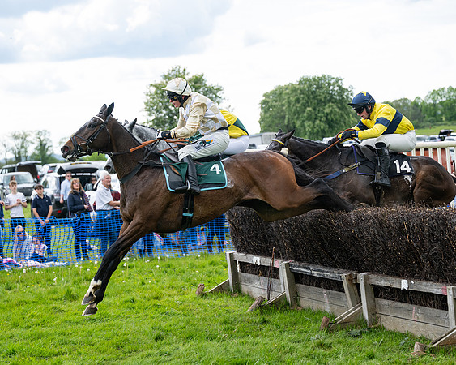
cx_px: 234
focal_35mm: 86
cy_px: 187
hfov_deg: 22.3
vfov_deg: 17.9
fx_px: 1158
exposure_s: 1/2500
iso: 400
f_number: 2.8
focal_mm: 70
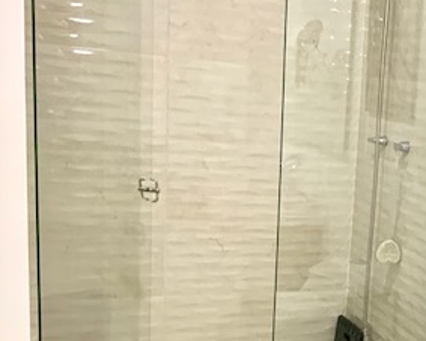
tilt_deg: -10.3
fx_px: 806
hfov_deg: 27.2
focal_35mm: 64
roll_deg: -4.6
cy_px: 270
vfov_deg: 23.5
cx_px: 467
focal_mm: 3
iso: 80
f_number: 1.8
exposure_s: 1/60
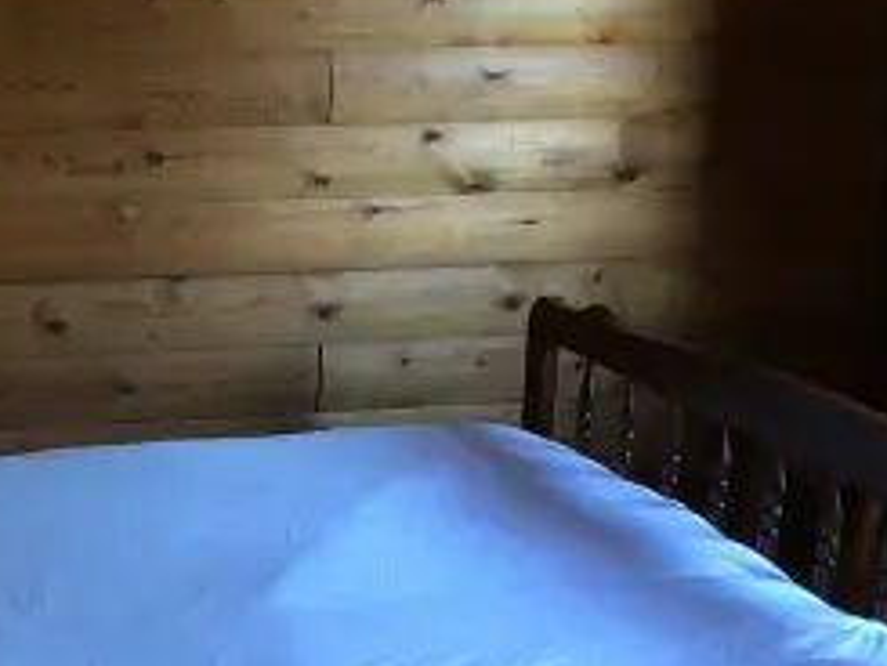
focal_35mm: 76
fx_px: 1948
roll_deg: -0.7
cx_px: -47
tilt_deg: -16.8
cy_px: 474
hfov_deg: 24.2
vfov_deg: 19.3
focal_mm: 3.3
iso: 250
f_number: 2.4
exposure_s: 1/25
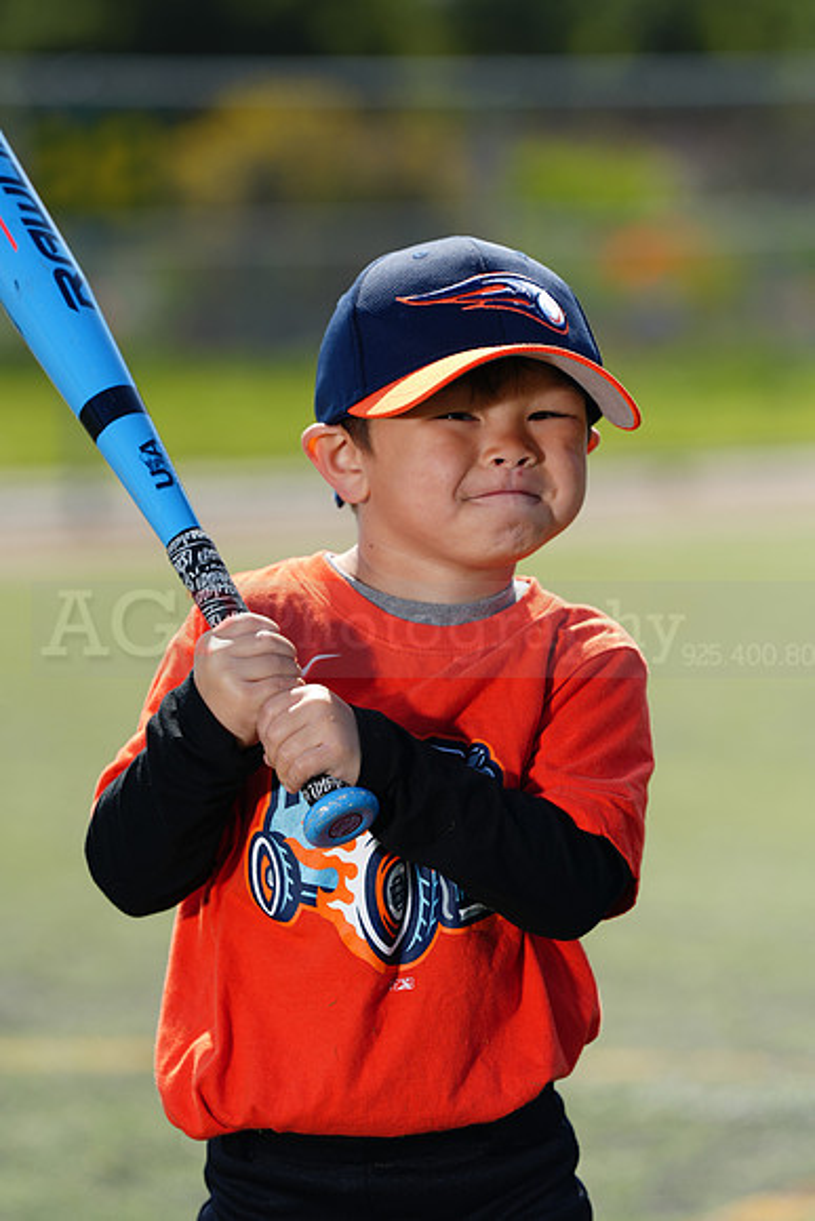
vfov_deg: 10.3
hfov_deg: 6.9
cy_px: 610
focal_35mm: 200
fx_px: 6787
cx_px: 408
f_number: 5
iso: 50
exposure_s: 1/250
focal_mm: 200
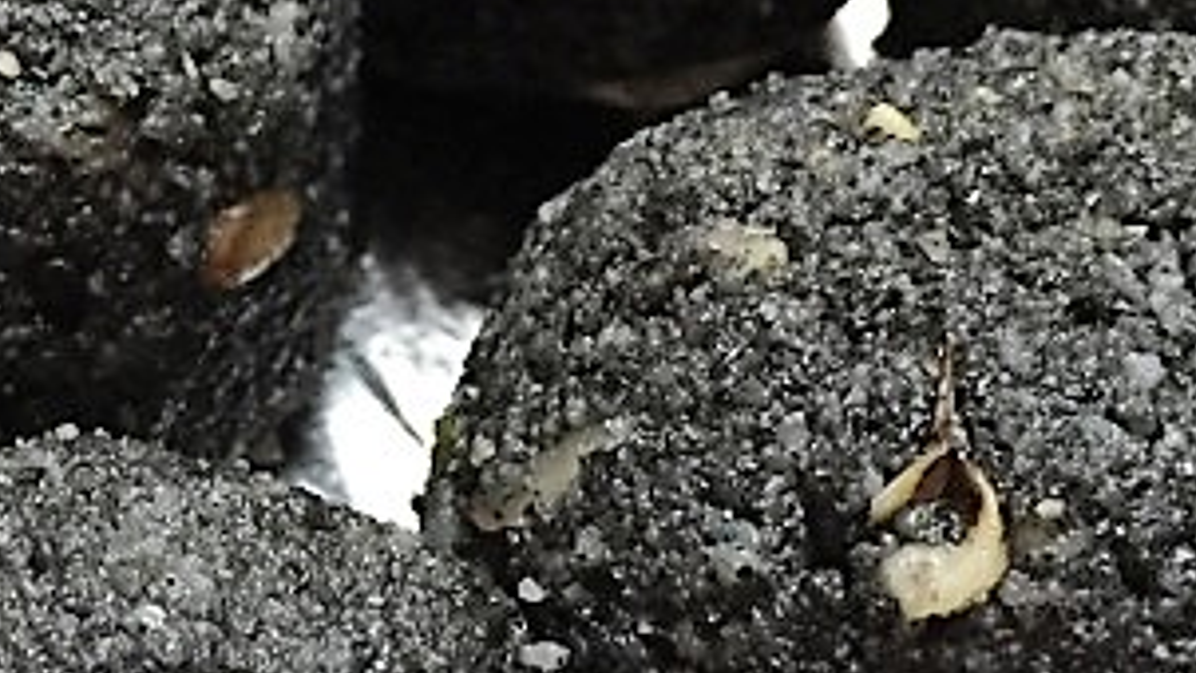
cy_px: 313
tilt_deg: -58.4
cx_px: 396
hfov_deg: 24.1
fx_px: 2791
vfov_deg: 13.8
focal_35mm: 88
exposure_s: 1/15
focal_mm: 4.15
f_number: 2.2
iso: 320
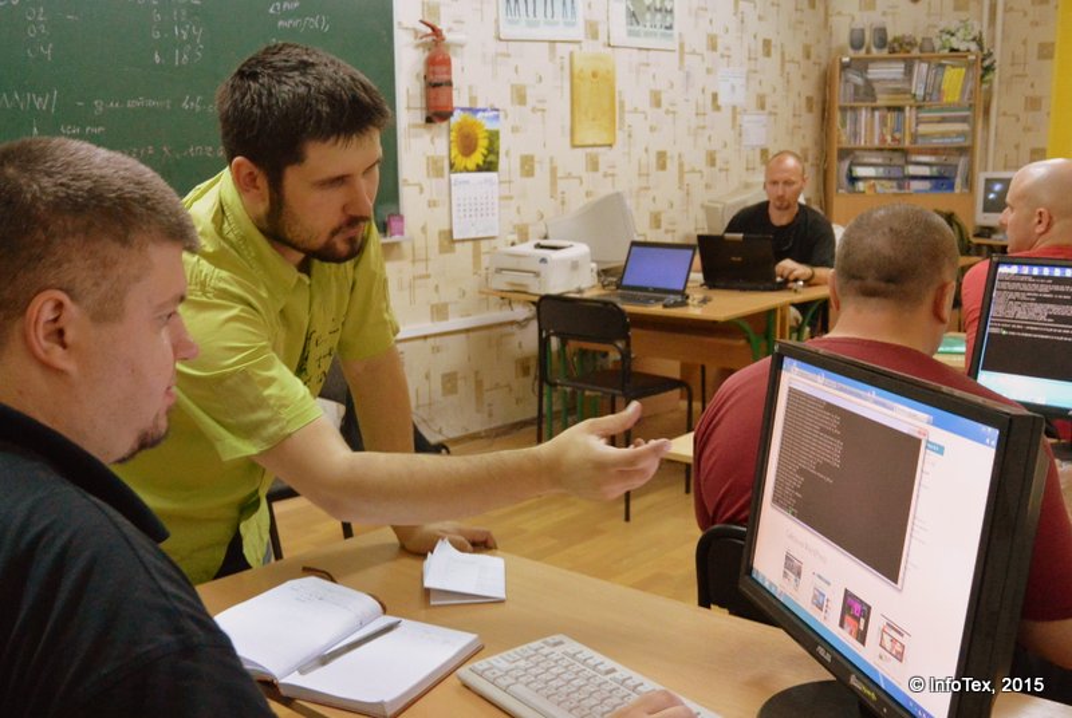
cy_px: 359
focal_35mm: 39
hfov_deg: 49.5
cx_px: 536
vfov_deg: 34.3
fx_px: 1163
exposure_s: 1/60
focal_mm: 14.5
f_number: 4
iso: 2800
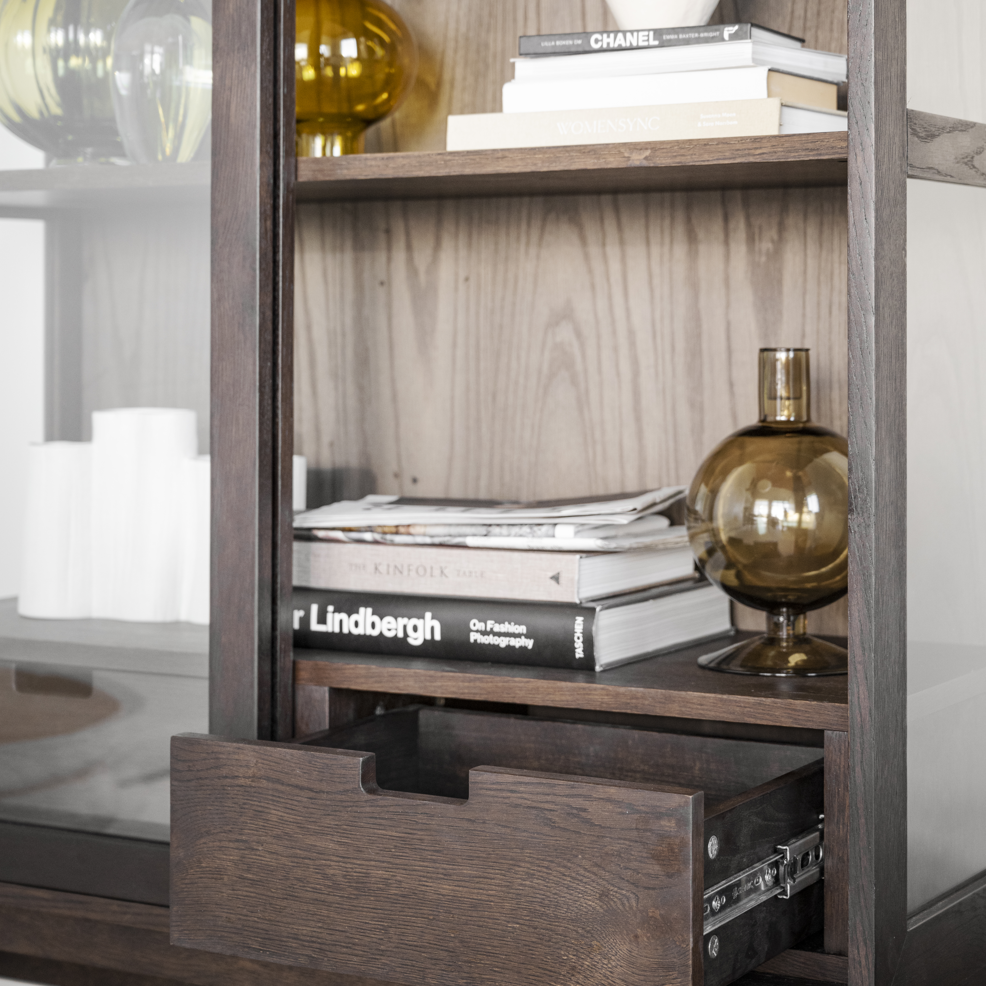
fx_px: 2224
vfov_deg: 25.0
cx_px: 494
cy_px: 450
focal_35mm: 69
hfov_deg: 25.0
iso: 500
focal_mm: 54
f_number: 4
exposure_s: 1/60
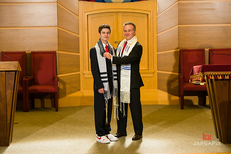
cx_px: 116
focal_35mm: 98
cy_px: 77
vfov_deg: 14.0
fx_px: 629
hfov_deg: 20.8
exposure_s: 1/200
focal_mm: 98
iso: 640
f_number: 5.6
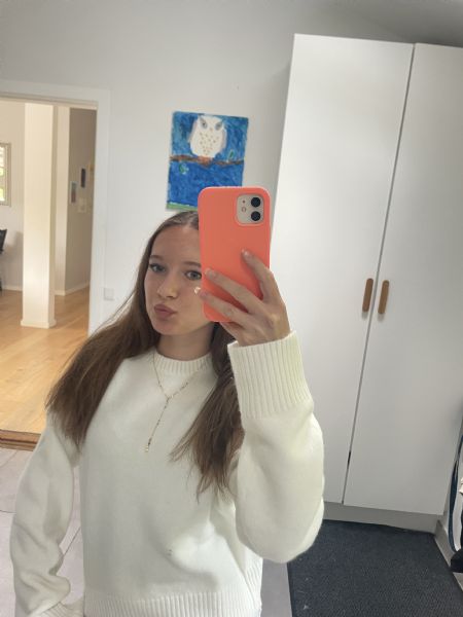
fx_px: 464
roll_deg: -5.5
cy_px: 308
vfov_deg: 67.3
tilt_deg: -11.4
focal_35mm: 26
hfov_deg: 53.1
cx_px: 232
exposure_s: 1/60
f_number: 1.6
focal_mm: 4.2
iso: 125
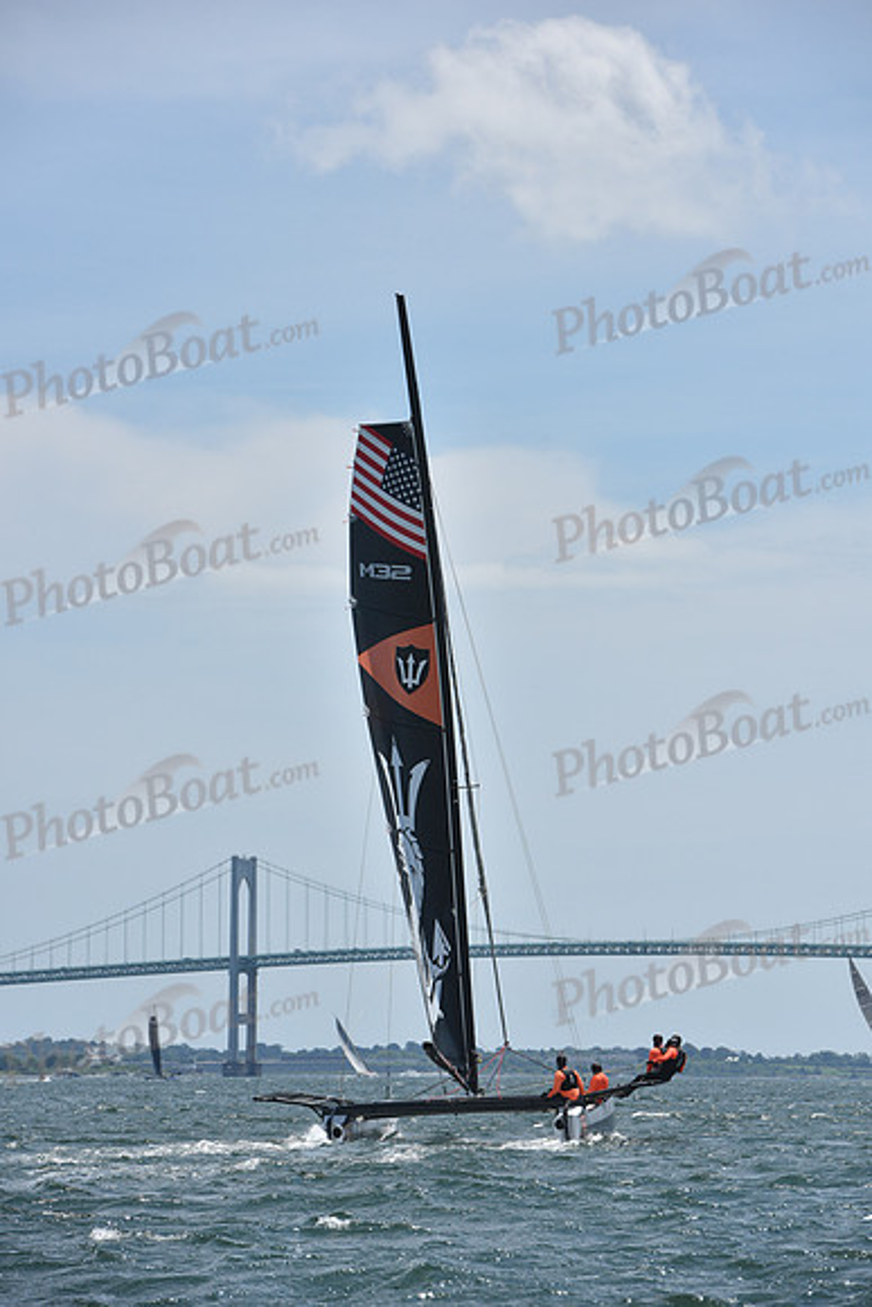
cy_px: 654
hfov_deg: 7.9
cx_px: 436
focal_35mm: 175
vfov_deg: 11.7
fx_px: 6354
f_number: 8
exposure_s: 1/1250
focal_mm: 175
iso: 250
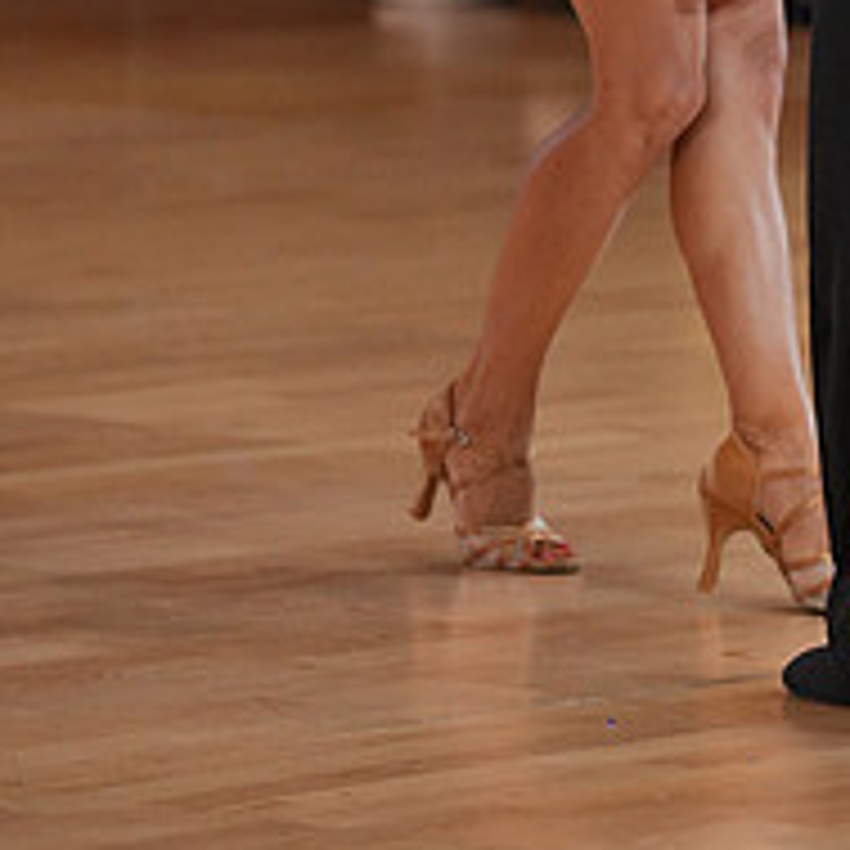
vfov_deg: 4.7
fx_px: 10390
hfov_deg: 4.7
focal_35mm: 374
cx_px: 825
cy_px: -391
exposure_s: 1/500
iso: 2500
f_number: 4
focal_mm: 143
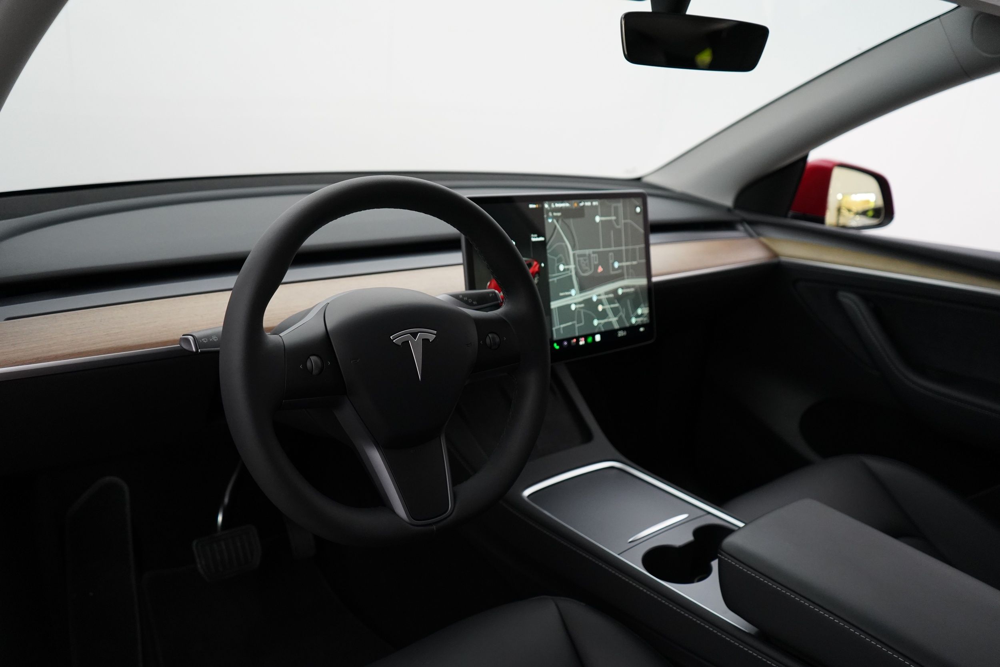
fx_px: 778
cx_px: 500
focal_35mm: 28
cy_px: 334
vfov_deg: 46.4
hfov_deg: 65.5
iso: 4000
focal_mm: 28
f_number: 3.5
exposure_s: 1/160
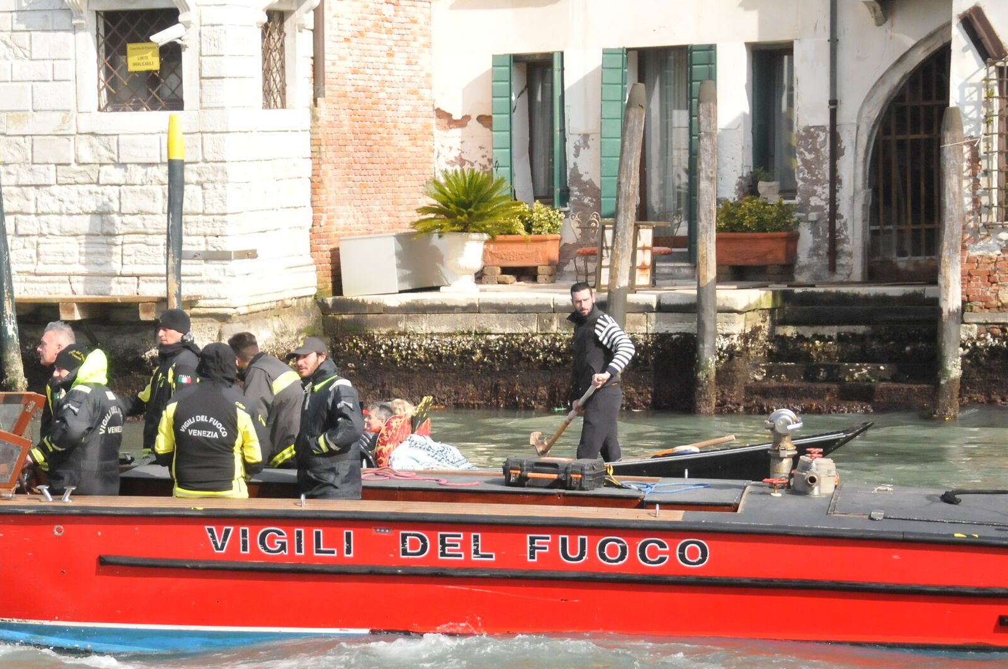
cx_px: 272
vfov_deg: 11.0
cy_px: 388
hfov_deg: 16.4
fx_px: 3489
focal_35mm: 125
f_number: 5
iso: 1600
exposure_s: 1/4000
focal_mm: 55
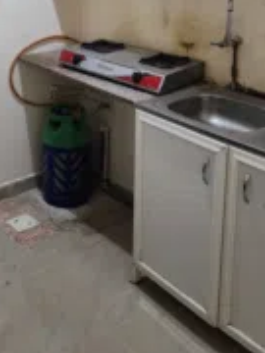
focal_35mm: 51
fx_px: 521
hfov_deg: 28.1
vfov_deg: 35.6
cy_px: 45
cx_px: 65
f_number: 1.8
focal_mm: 6.4
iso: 800
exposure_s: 1/120
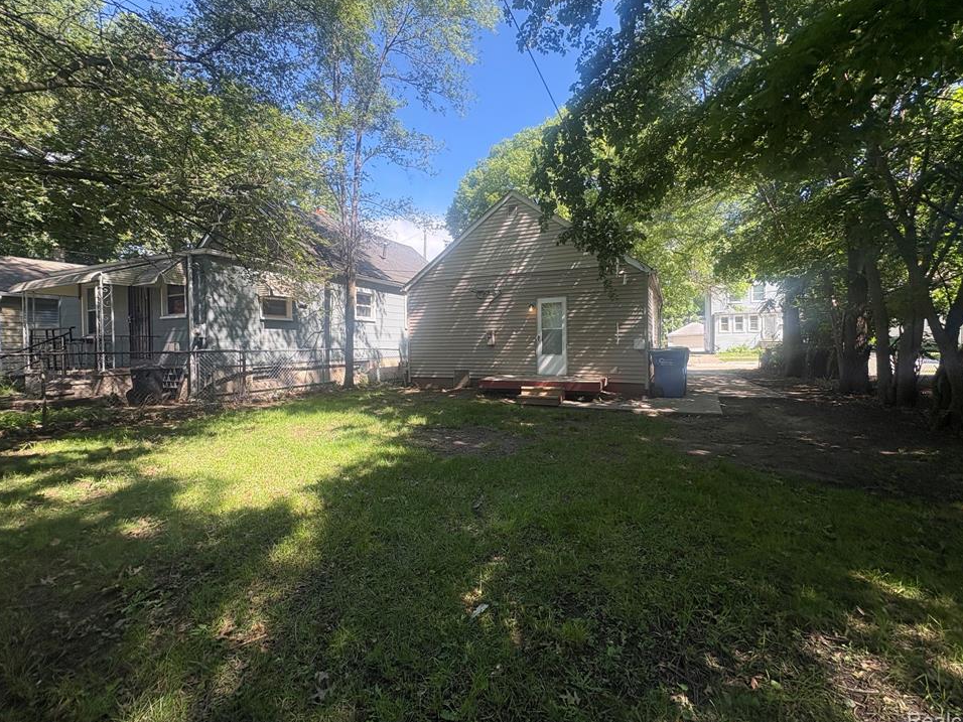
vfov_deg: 81.7
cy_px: 350
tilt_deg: -0.9
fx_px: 417
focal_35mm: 15
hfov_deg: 98.2
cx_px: 494
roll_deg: +0.9
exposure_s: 1/329
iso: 64
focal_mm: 2.22
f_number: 2.2
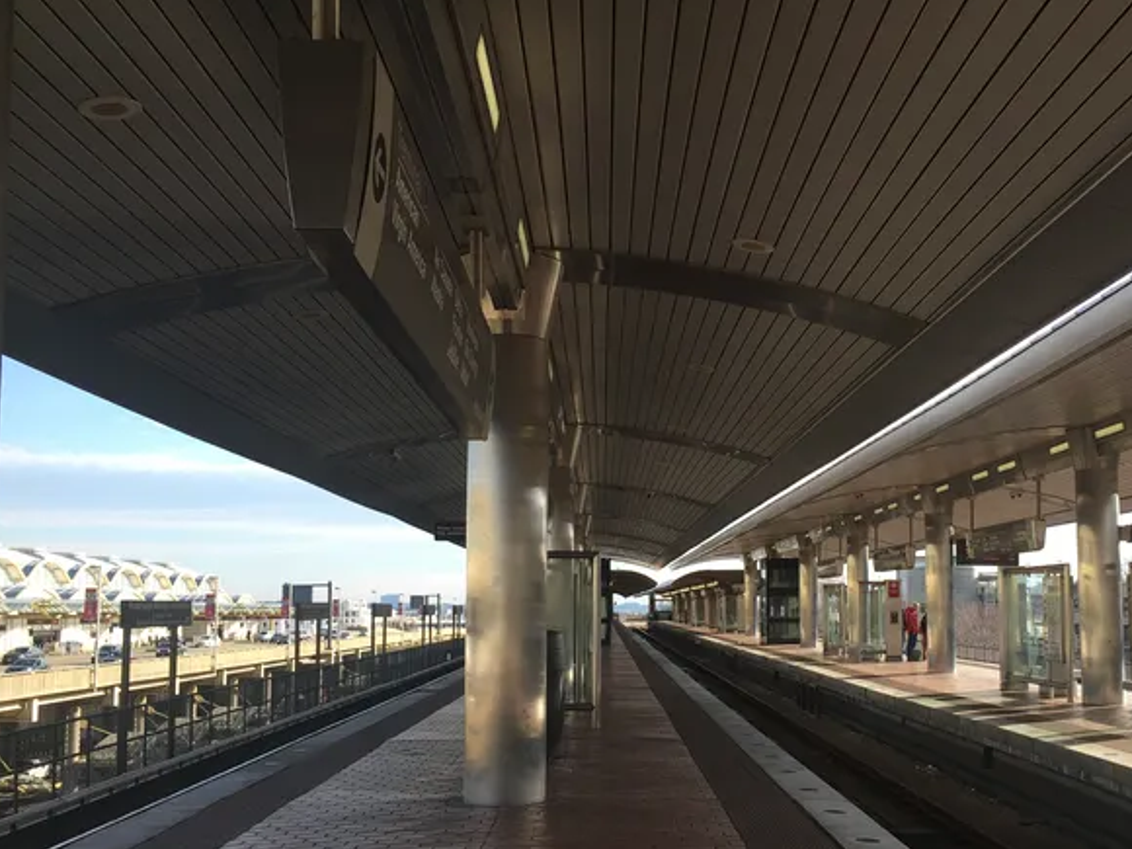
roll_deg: +0.4
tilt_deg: +2.8
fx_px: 1308
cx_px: 687
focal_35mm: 40
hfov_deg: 46.5
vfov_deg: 35.8
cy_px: 507
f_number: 2.2
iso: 25
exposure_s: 1/472
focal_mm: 4.15
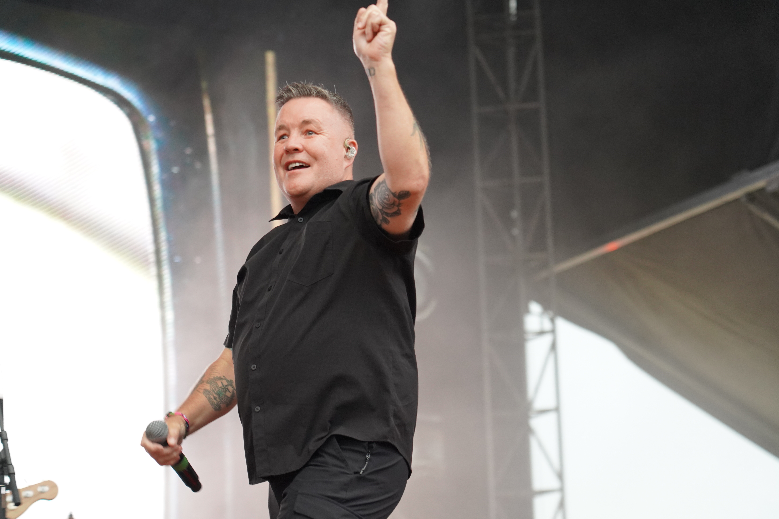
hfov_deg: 18.9
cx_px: 381
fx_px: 2337
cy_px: 267
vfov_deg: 12.7
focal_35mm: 108
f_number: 4
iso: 2500
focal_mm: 105
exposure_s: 1/160
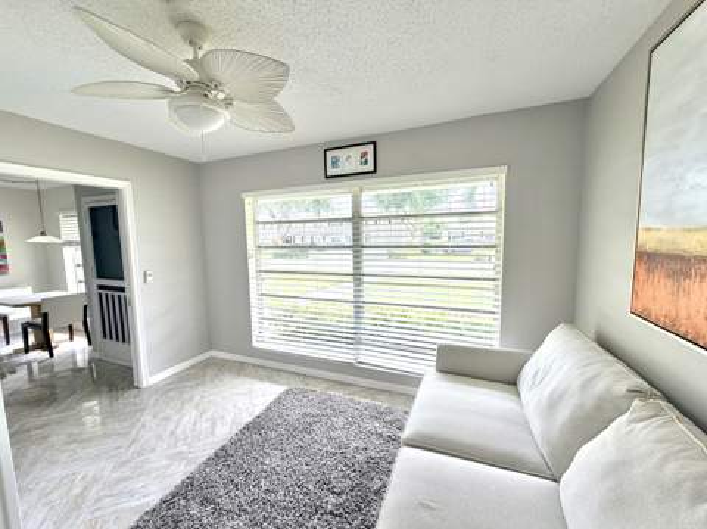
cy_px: 264
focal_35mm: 14
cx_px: 354
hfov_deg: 102.1
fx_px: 286
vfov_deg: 85.6
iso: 40
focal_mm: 2.22
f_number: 2.2
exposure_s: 1/144
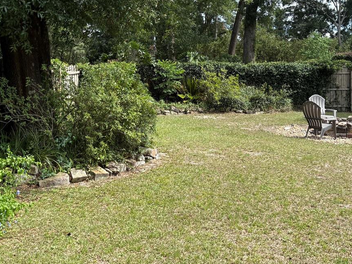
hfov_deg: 39.7
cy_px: 80
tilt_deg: -0.1
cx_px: 170
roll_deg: -0.1
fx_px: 488
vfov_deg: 30.0
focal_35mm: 48
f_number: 1.6
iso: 64
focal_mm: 5.96
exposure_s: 1/1484
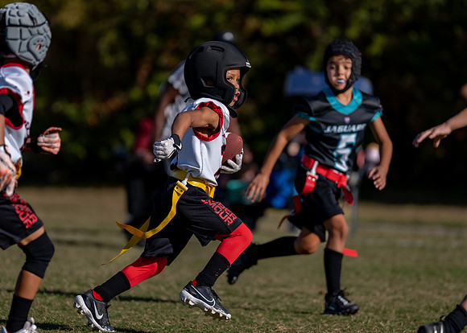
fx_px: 3737
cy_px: 167
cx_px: 222
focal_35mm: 282
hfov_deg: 7.2
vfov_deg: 5.1
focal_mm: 200
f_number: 2.8
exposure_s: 1/2500
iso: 100
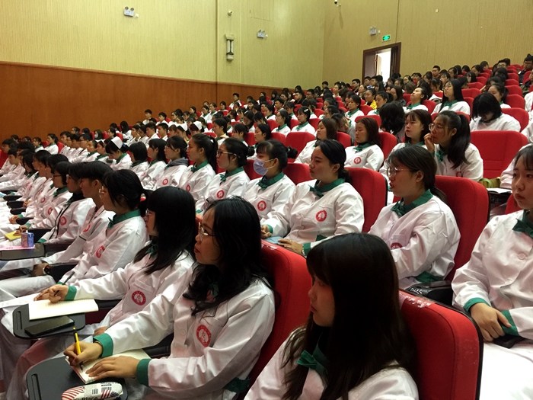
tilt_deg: -6.4
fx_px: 447
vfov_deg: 48.2
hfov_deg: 61.7
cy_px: 200
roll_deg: -2.8
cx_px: 266
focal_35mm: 29
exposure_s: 1/10
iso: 125
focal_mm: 4.15
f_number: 2.2
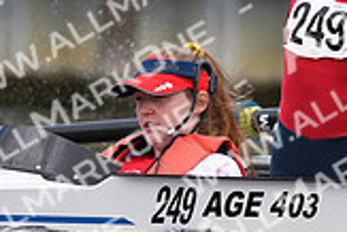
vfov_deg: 1.3
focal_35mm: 1065
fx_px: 10274
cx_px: 236
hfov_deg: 1.9
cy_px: 118
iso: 200
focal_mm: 300
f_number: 4
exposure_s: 1/1600
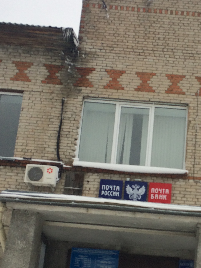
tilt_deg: +21.5
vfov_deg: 29.0
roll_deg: -1.2
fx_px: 511
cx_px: 178
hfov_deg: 21.8
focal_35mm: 66
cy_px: 193
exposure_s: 1/366
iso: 32
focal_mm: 4.15
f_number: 2.2
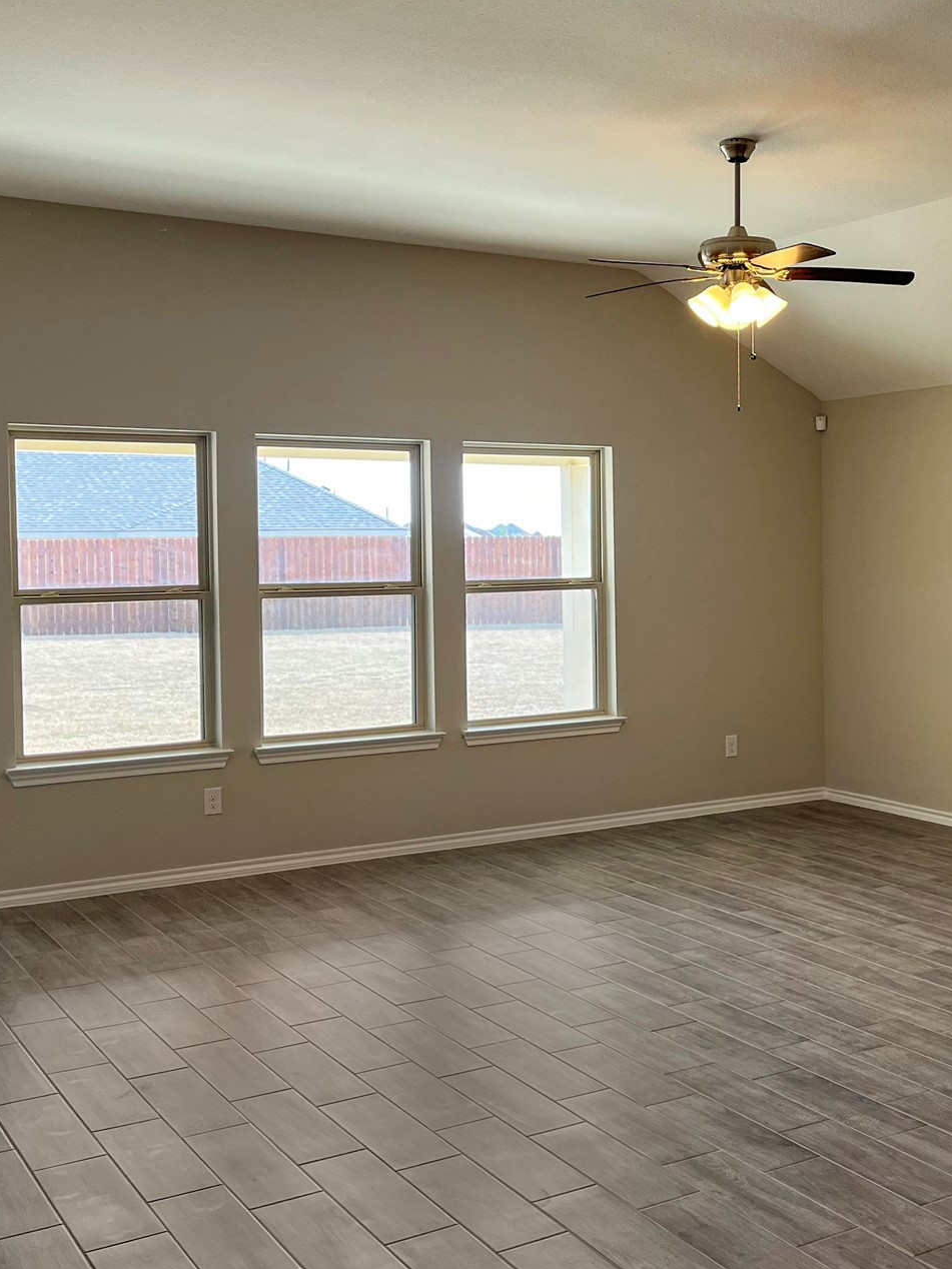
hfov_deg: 33.6
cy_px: 583
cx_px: 716
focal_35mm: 42
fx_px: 1540
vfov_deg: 44.8
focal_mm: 5.1
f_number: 1.6
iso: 64
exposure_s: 1/120
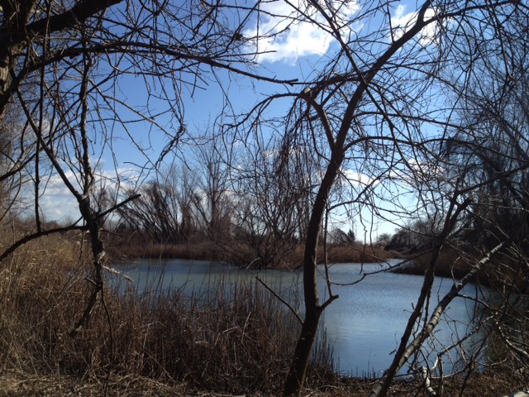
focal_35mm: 35
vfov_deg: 40.7
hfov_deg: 52.6
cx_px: 264
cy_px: 198
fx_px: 535
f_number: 2.4
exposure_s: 1/2304
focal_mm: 4.28
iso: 64
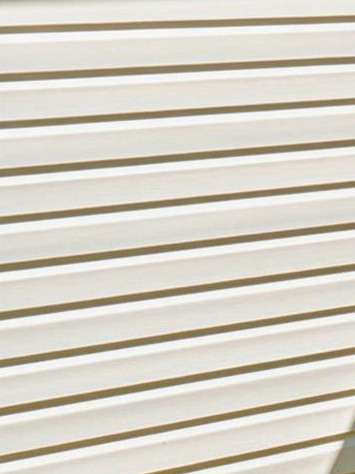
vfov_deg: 18.4
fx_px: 1409
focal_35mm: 103
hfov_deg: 10.4
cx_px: 1053
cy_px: -51
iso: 100
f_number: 22
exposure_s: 1/8
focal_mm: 24
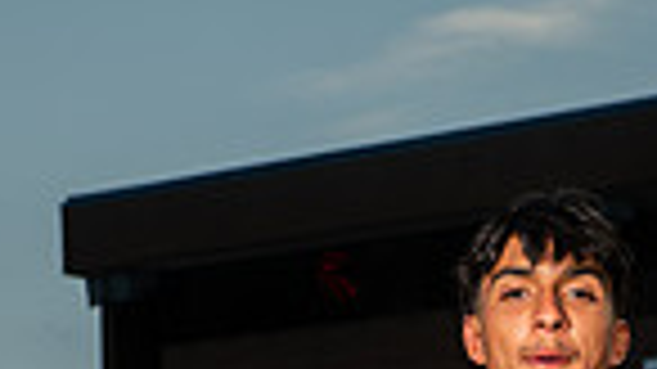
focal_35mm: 168
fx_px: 2926
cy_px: 968
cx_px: 567
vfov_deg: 6.7
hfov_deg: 12.7
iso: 200
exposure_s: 1/320
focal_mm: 52
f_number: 7.1
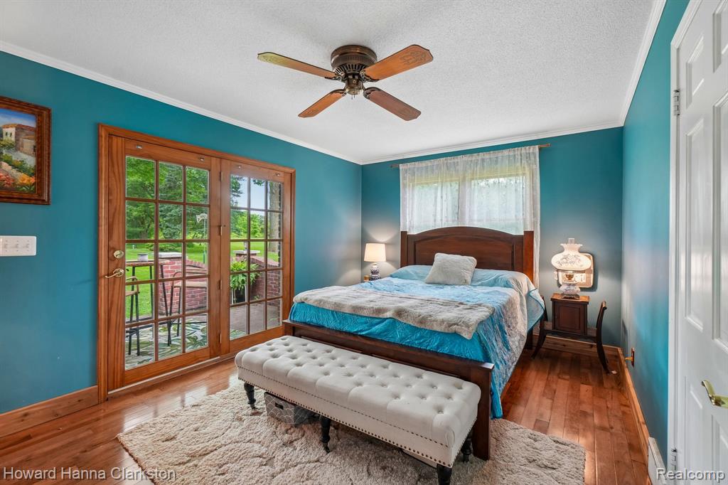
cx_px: 364
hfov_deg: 100.4
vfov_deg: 77.3
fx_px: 303
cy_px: 242
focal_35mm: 15
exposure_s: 1/6
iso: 400
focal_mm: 10
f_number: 8
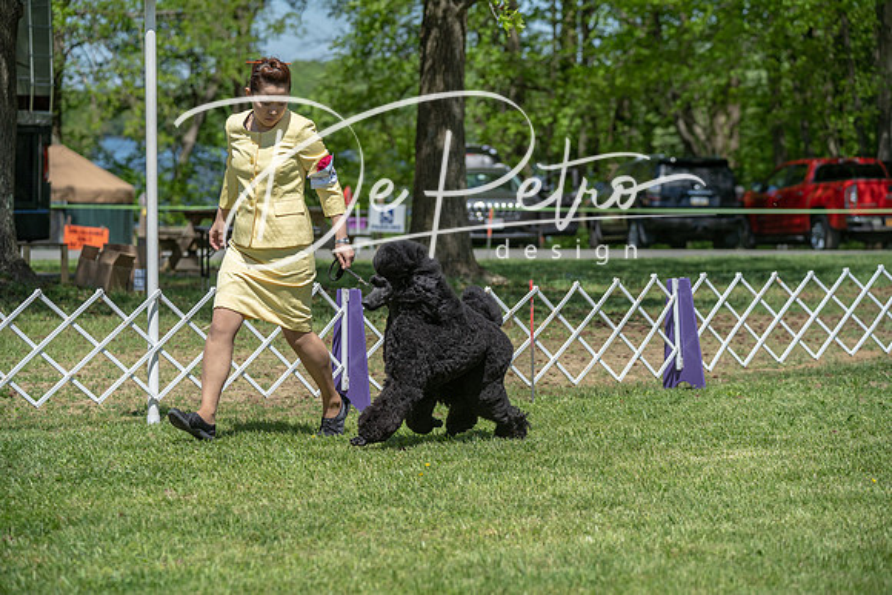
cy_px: 298
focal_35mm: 120
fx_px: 2974
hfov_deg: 17.1
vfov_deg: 11.4
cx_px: 446
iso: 200
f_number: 5
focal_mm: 120
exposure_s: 1/1000
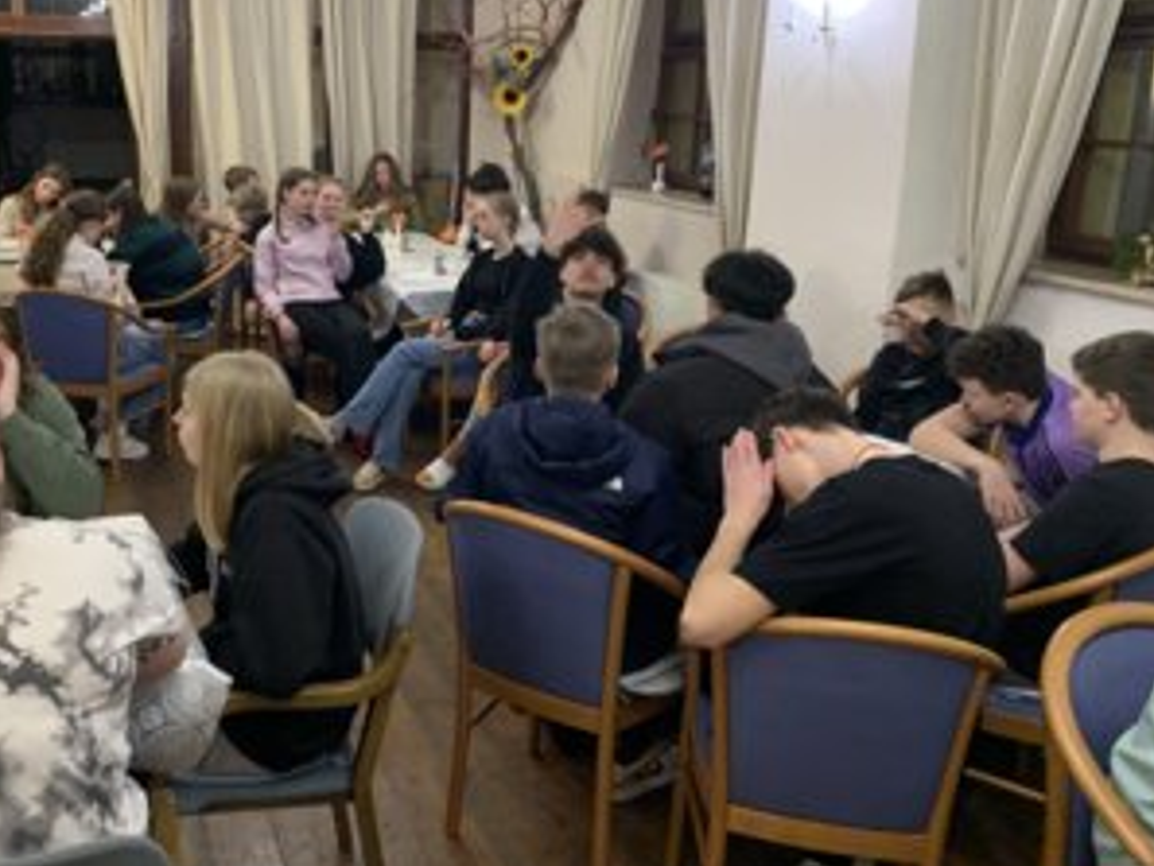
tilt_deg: -14.4
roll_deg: -0.4
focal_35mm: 35
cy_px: 381
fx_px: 1167
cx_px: 447
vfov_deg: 40.7
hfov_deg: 52.2
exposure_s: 1/25
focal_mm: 4.25
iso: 500
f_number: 1.8
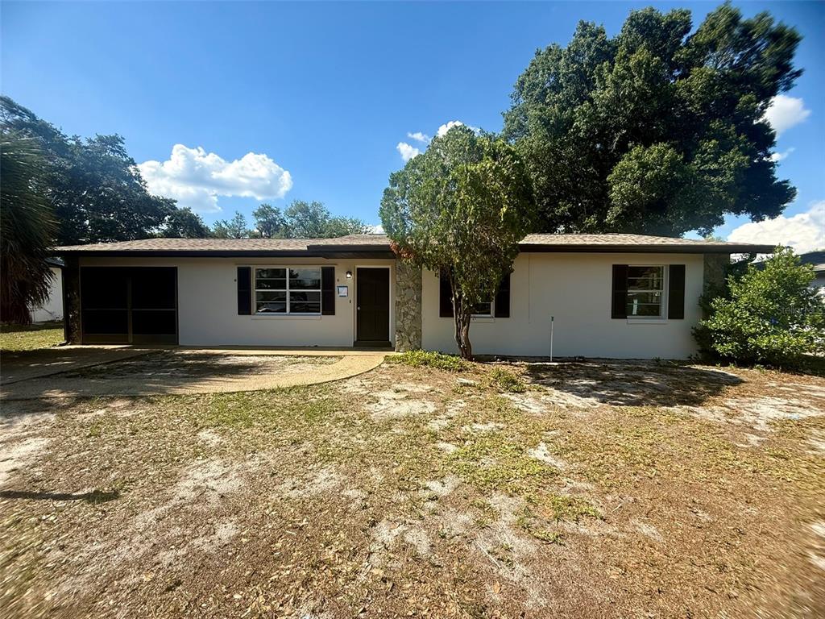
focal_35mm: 14
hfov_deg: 102.1
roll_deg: -0.5
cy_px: 310
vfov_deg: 85.7
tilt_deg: -0.7
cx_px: 412
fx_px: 334
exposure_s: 1/1211
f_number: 2.2
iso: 50
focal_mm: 2.22
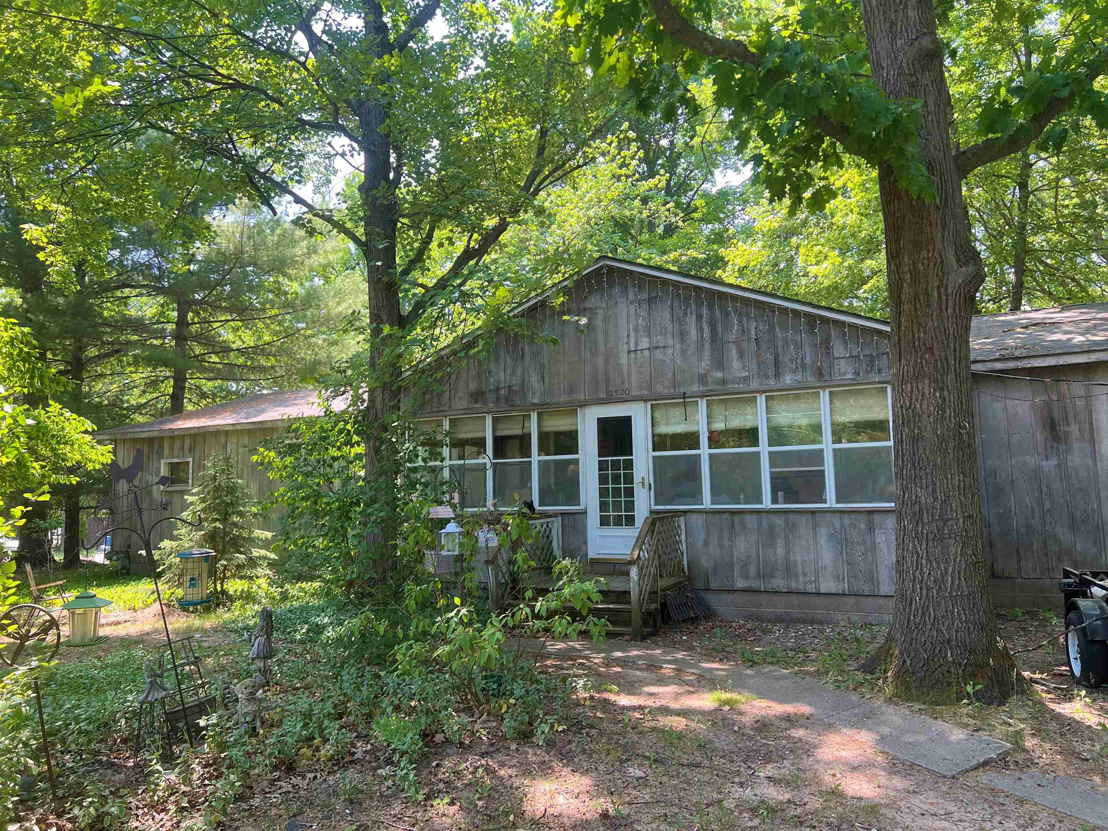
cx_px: 554
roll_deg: +0.8
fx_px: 832
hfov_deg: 67.3
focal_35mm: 26
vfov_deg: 53.1
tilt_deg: +4.4
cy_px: 416
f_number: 1.5
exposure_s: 1/251
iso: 40
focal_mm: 5.7
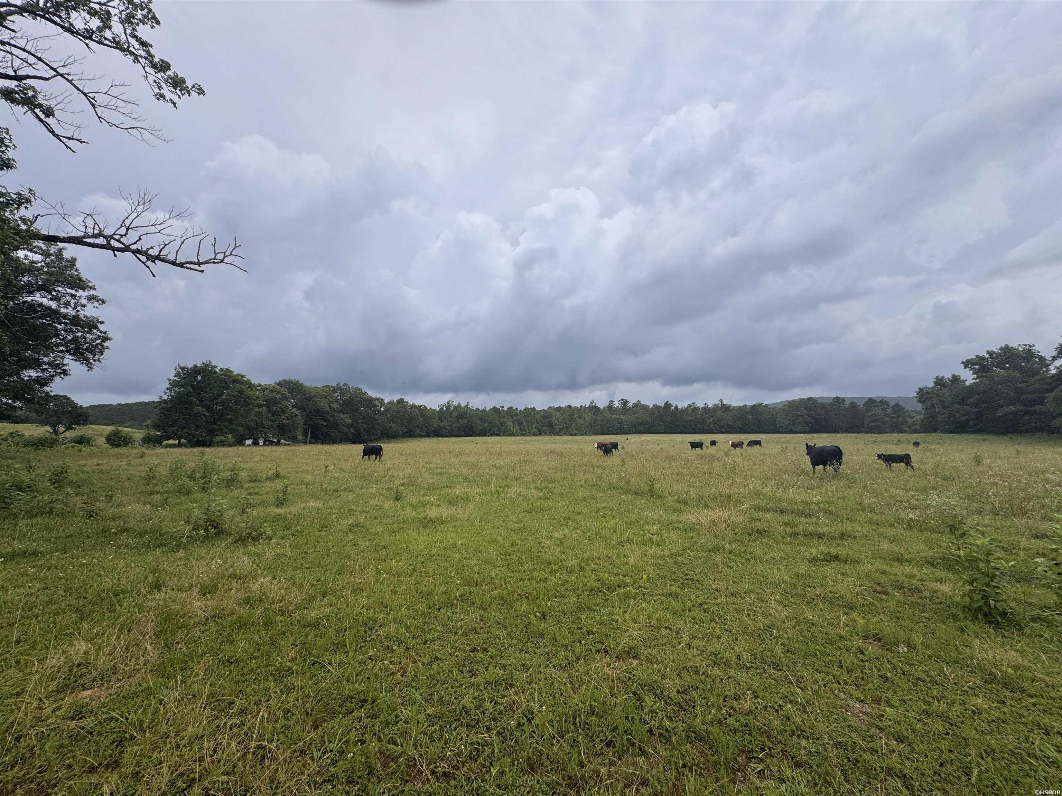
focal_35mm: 14
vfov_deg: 85.7
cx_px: 531
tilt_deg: +6.4
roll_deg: +0.9
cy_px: 398
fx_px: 430
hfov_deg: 102.1
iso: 50
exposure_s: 1/1323
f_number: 2.2
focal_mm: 2.22
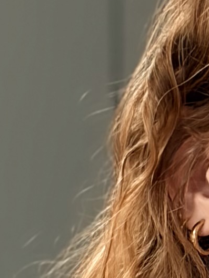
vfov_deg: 4.9
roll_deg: -0.5
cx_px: 265
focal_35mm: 396
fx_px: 3187
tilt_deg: -6.8
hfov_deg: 3.7
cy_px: 480
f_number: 1.6
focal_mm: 5.96
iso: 100
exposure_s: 1/50
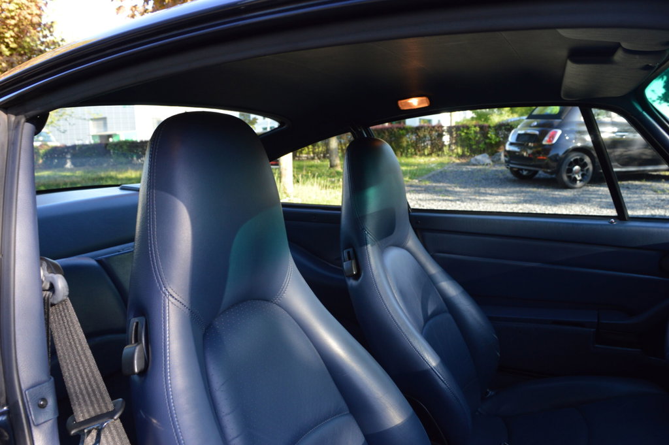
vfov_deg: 47.9
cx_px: 334
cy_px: 222
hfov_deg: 67.4
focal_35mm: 27
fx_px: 501
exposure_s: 1/125
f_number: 5.6
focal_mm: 18
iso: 400
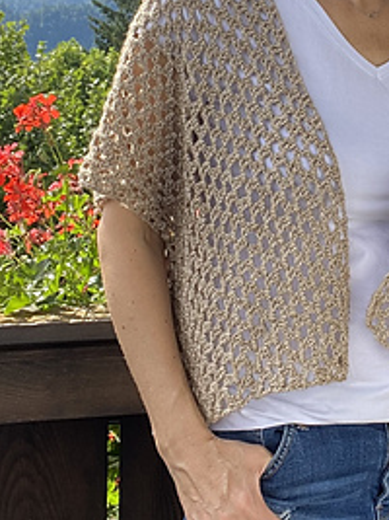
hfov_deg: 20.0
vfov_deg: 26.5
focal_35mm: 72
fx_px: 1080
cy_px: 92
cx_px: 356
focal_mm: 2.71
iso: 25
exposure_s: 1/447
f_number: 2.2
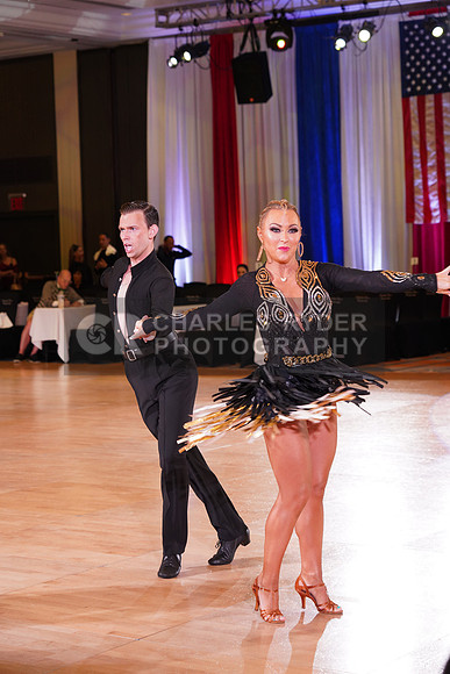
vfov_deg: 25.4
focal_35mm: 80
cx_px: 225
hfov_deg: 17.1
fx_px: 1499
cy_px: 337
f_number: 5
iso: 1600
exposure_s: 1/160
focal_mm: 80
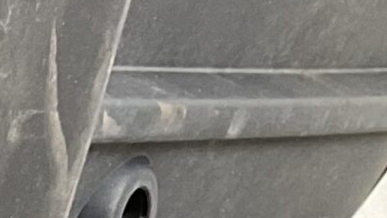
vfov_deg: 5.4
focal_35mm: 208
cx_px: -767
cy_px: 737
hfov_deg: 8.6
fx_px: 2135
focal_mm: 3
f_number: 1.8
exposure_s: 1/60
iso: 50
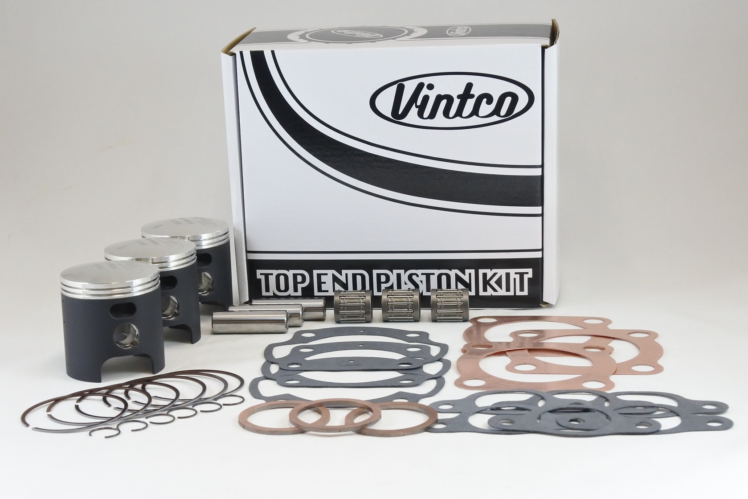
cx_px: 374
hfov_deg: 35.0
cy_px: 250
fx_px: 1184
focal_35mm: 57
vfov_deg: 23.8
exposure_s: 1/125
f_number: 4.8
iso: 640
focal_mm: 21.4
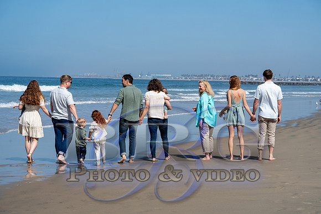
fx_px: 936
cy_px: 107
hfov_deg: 19.5
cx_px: 160
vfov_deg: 13.0
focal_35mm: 105
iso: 160
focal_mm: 105
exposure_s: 1/640
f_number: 9
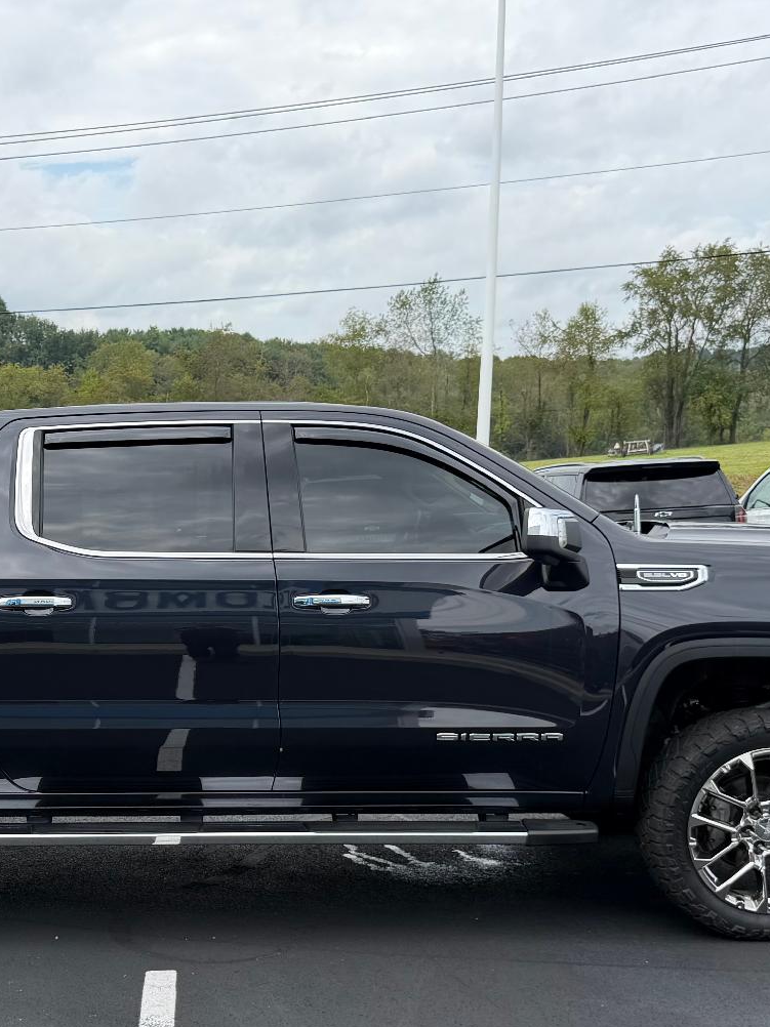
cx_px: 174
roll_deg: -0.8
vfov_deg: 40.8
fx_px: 1365
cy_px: 671
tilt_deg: -9.3
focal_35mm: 46
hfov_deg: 30.9
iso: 80
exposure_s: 1/2611
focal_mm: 6.76
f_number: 1.78
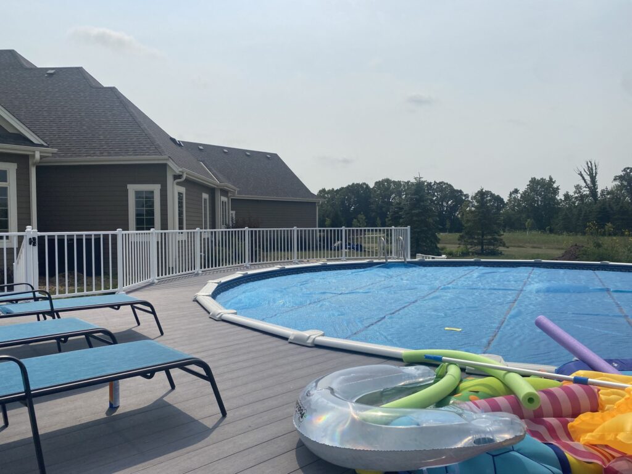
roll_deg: +0.7
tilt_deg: -2.6
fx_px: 475
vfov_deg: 53.1
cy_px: 237
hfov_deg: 67.3
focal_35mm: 26
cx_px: 316
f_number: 1.8
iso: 32
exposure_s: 1/8850
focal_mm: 4.25
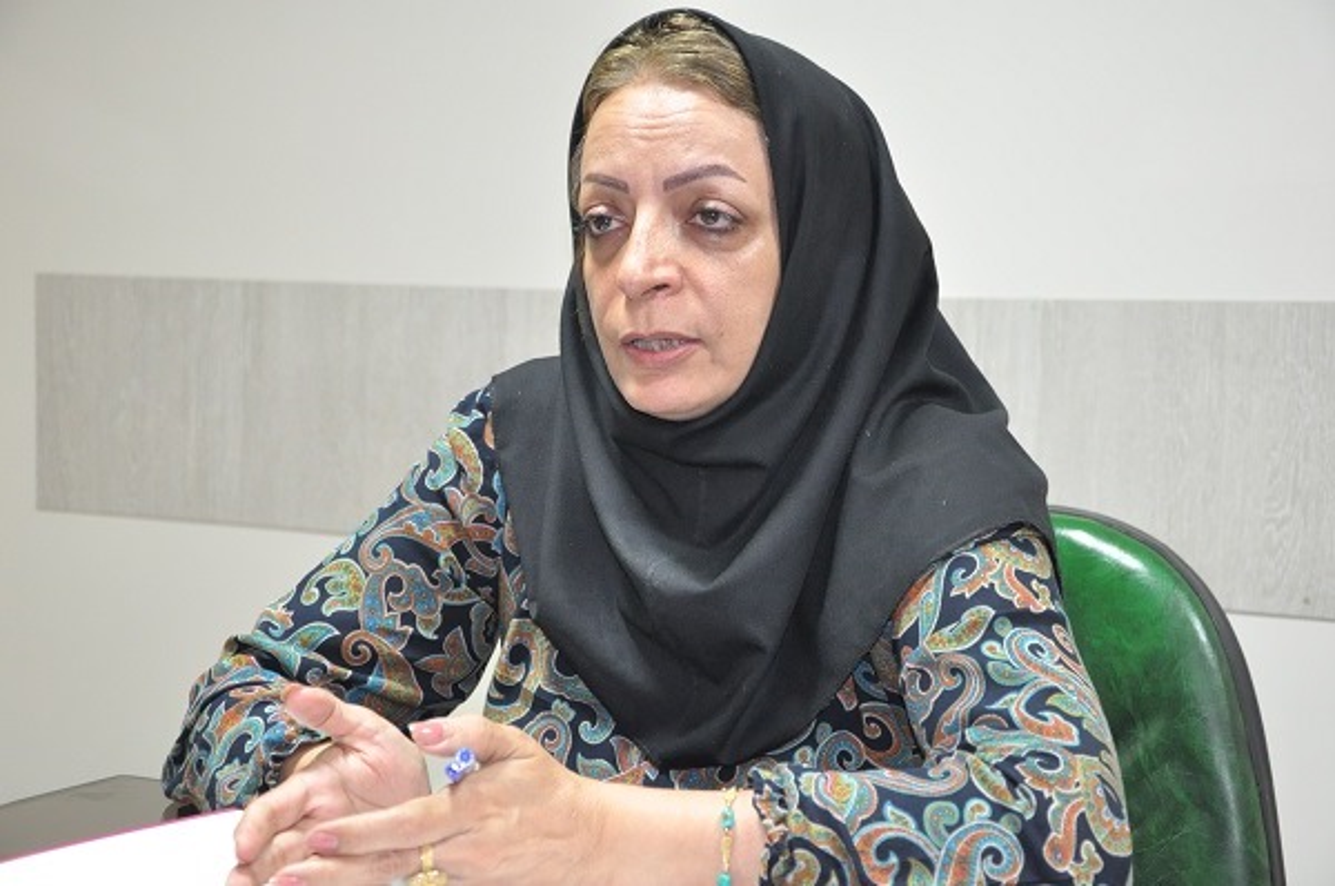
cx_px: 668
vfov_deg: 20.1
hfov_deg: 29.9
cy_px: 443
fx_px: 2499
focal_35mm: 68
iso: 2500
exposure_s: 1/60
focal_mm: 45
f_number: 5.6
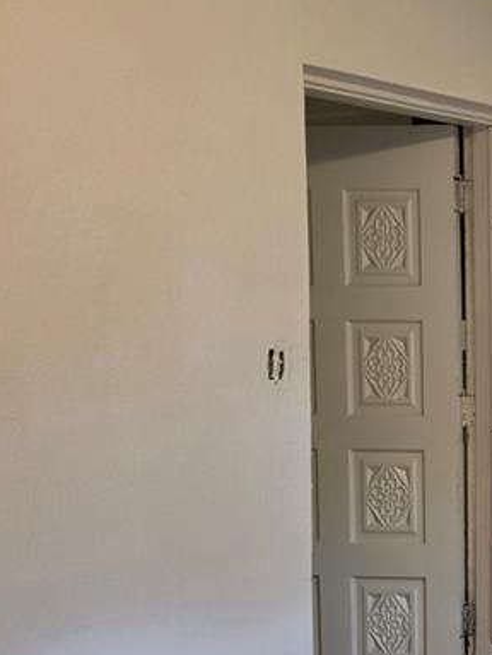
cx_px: 752
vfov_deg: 26.8
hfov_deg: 18.1
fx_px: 1362
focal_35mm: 72
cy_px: 463
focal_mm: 6.5
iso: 200
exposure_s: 1/120
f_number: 1.4
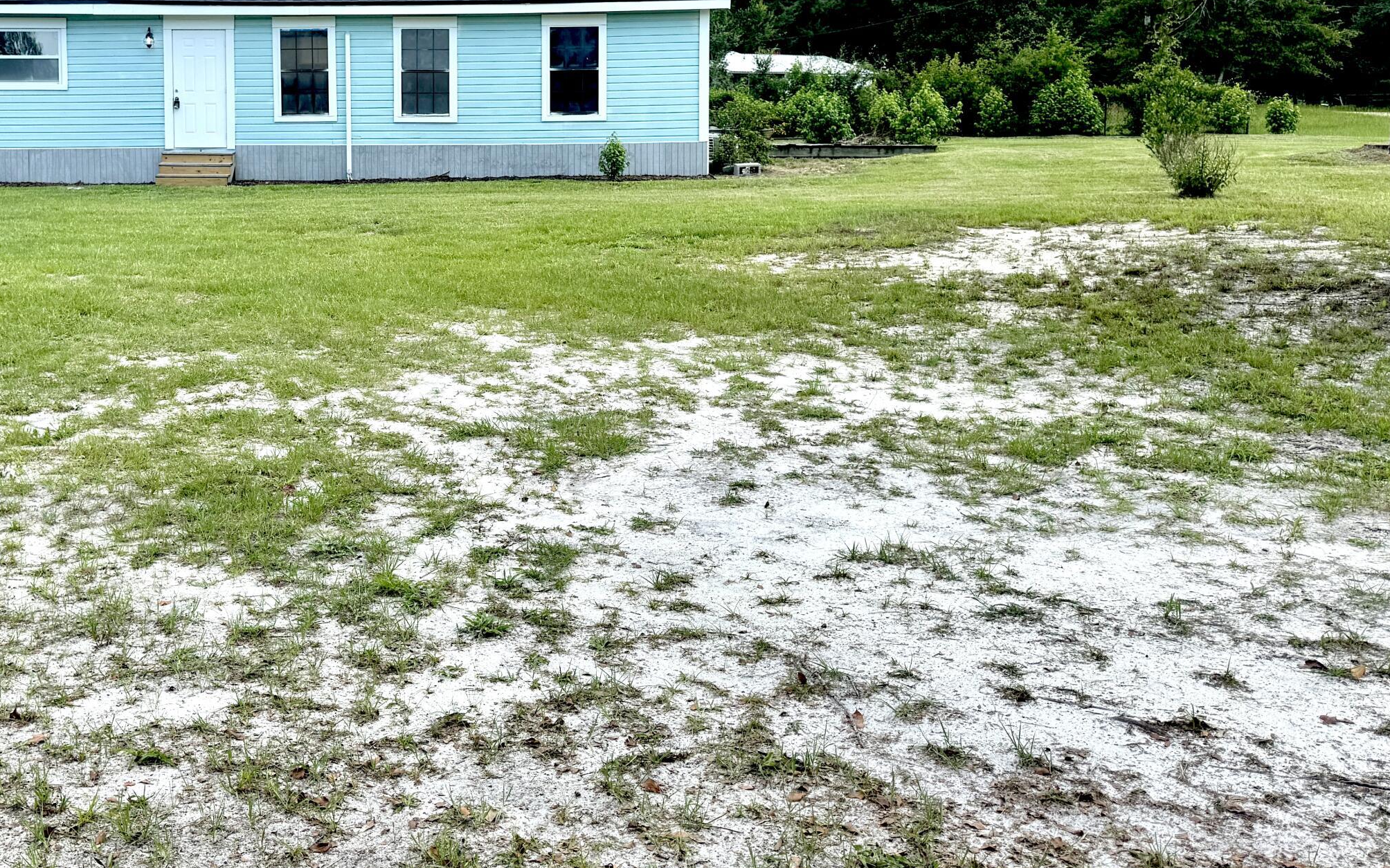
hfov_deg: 50.0
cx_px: 395
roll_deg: +0.1
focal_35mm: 38
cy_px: 226
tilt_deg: -5.6
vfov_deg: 33.0
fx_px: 1440
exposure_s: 1/1172
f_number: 1.78
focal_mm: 6.76
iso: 80
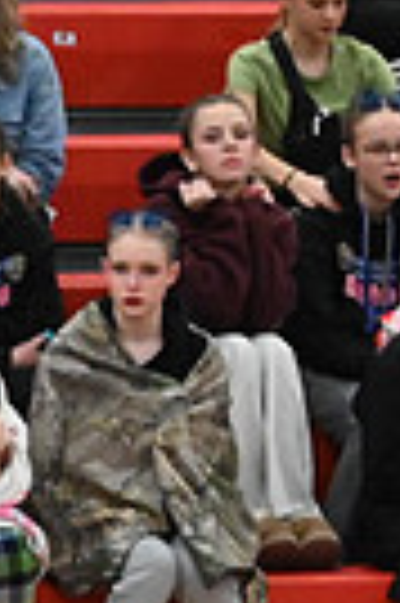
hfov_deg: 1.7
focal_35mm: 794
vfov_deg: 2.6
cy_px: 785
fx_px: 13267
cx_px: -800
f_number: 4
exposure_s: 1/400
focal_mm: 122
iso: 8000
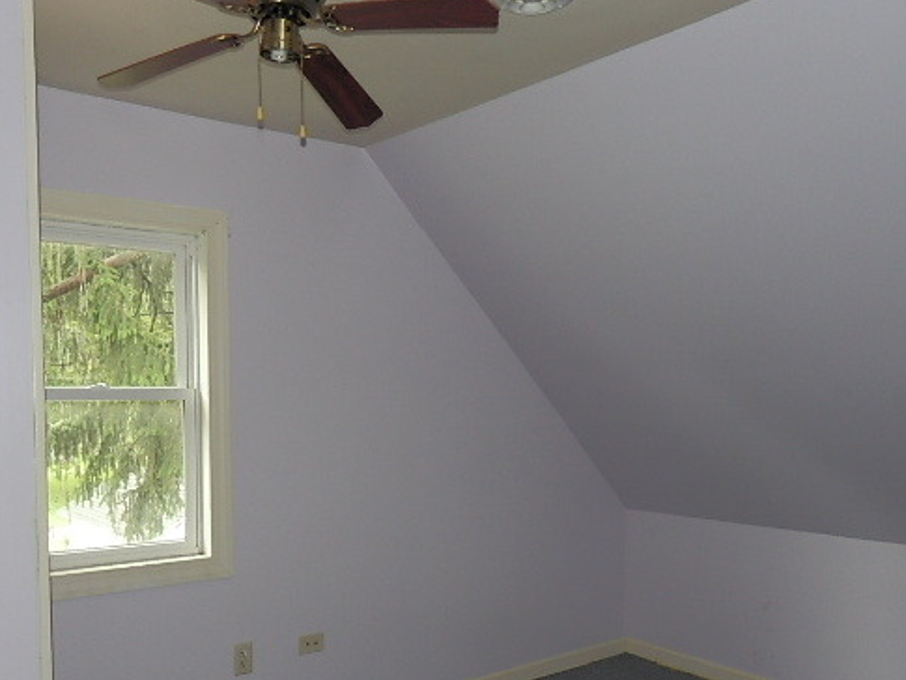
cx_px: 422
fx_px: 864
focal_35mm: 33
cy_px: 439
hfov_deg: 55.3
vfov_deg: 42.5
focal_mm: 4.5
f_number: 3
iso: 200
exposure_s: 1/30
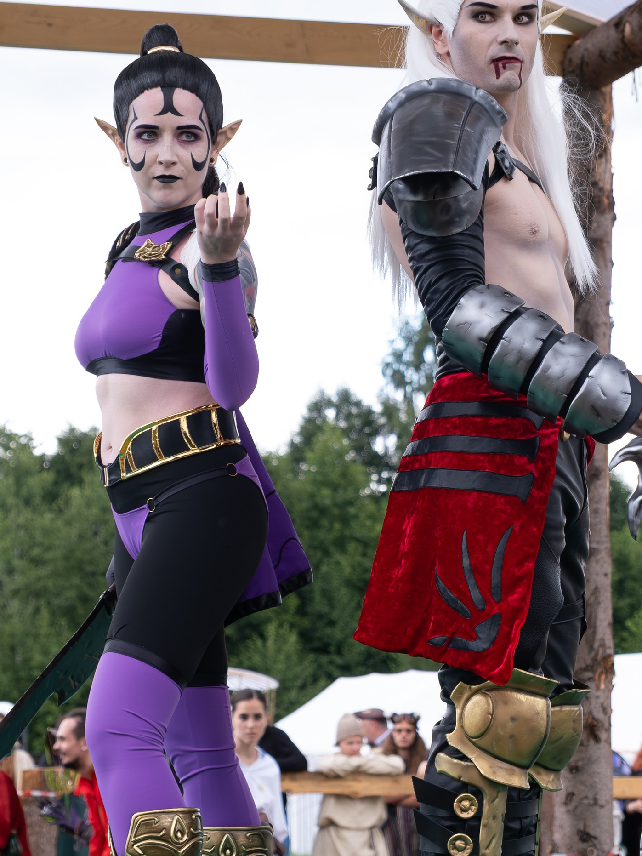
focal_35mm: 115
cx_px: 347
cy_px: 353
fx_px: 2843
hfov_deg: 12.9
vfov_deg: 17.1
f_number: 3.6
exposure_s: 1/800
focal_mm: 38.8
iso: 800
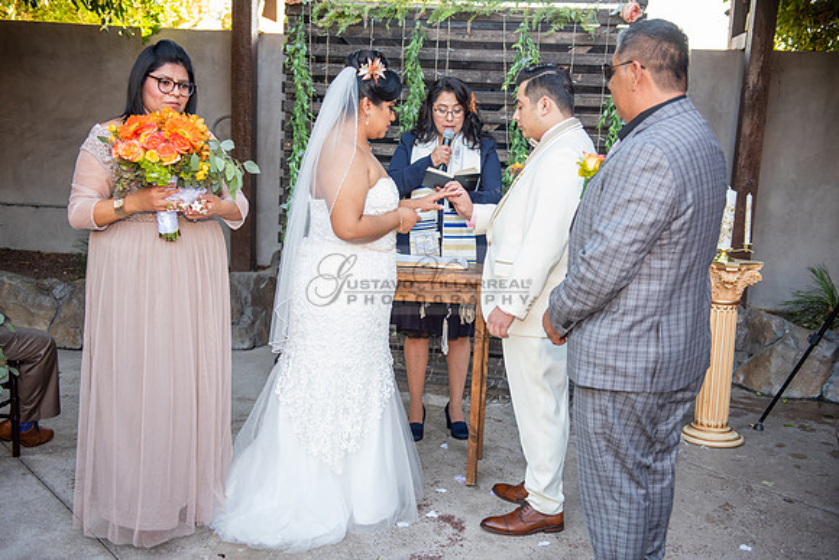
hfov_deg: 48.4
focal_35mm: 40
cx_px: 420
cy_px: 280
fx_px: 932
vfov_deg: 33.4
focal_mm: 40
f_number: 3.2
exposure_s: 1/160
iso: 500
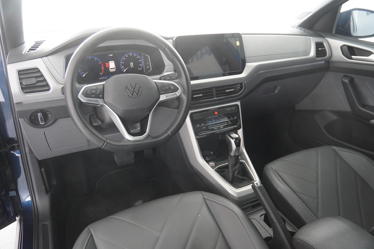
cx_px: 187
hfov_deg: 70.4
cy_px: 124
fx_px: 265
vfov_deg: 50.4
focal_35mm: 26
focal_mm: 17
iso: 2500
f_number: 2.8
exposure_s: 1/160
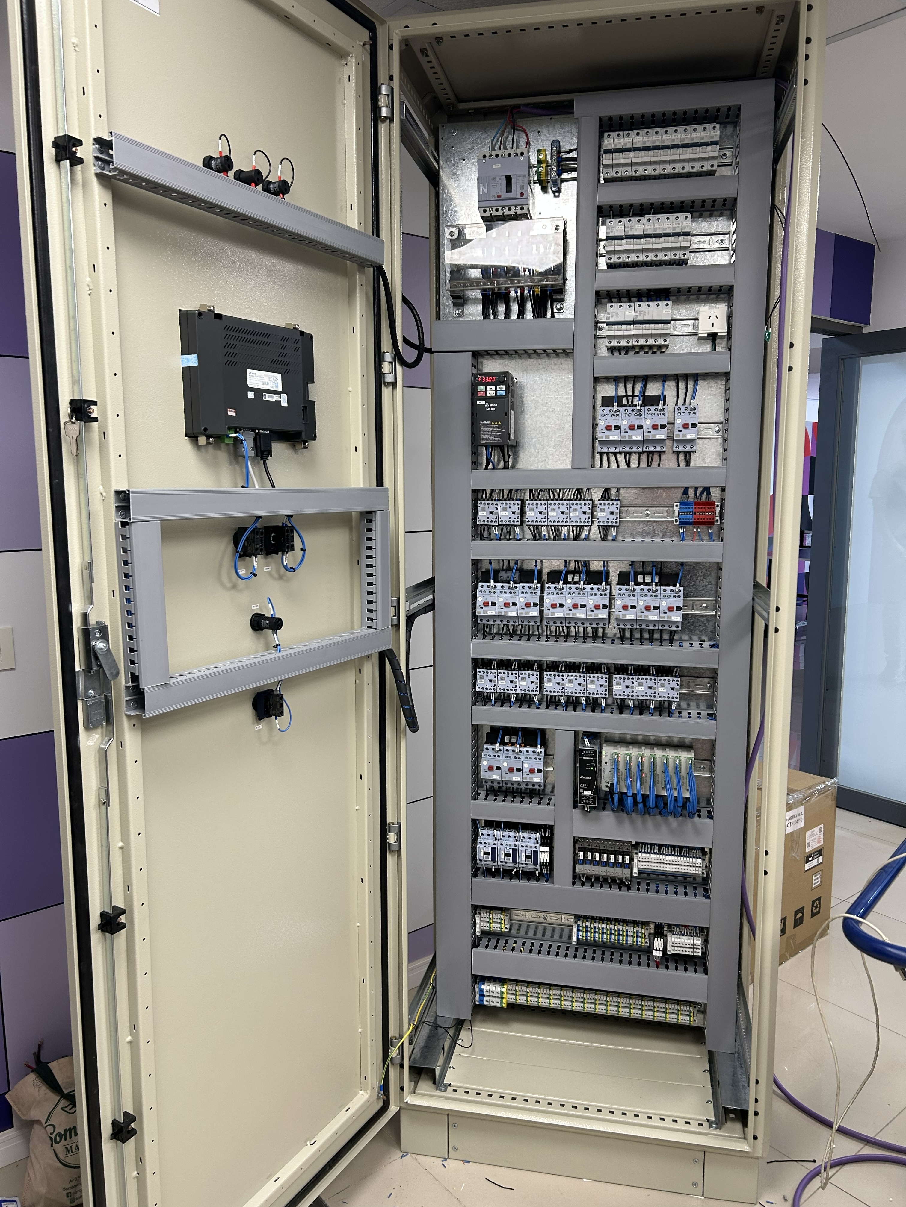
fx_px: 907
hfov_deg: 53.1
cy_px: 604
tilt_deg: -9.1
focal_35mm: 26
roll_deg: -0.6
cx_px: 453
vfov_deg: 67.3
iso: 80
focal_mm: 5.7
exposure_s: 1/100
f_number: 1.5
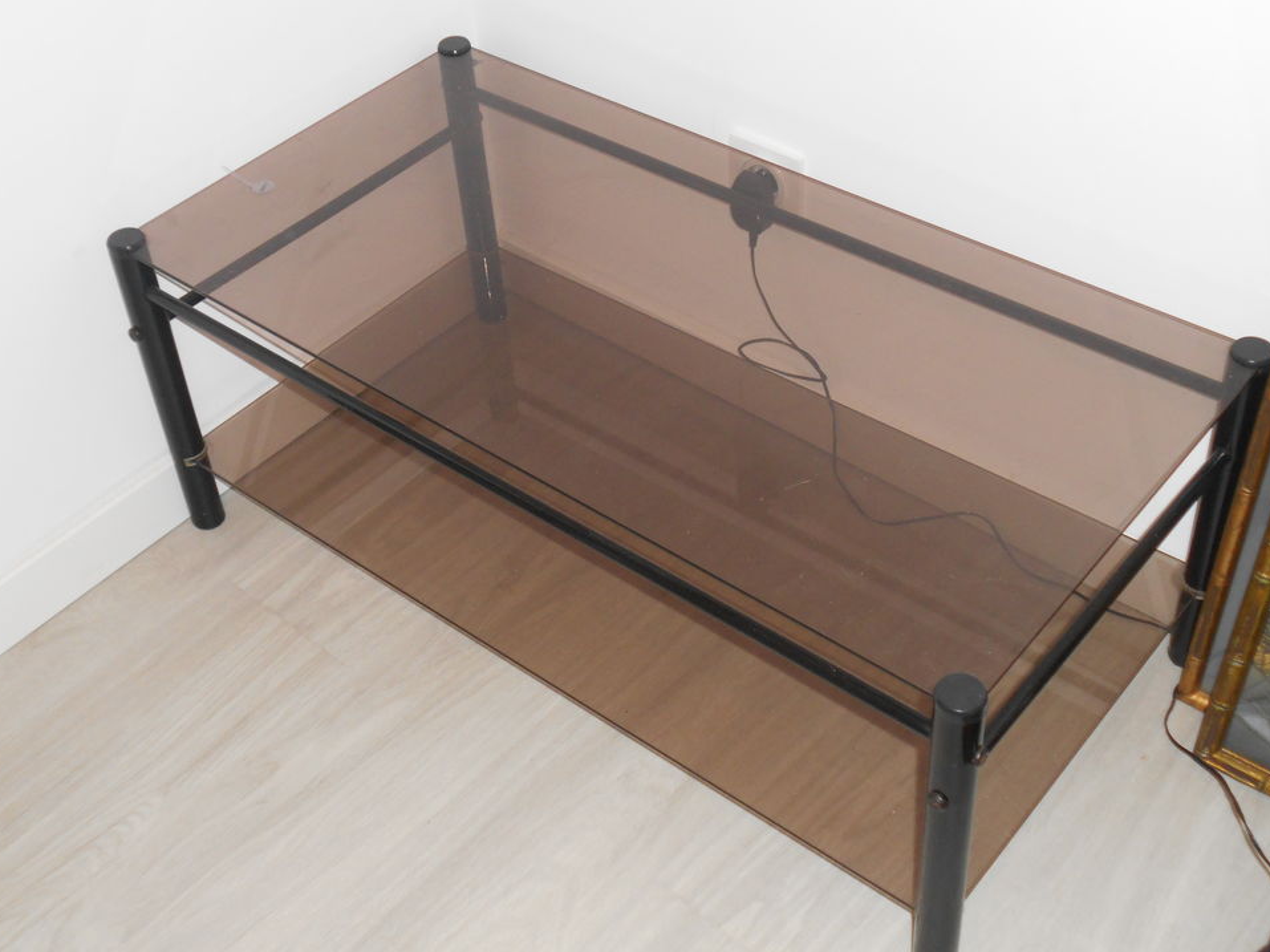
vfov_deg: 31.5
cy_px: 473
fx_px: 1687
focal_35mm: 46
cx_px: 622
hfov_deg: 41.3
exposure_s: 1/30
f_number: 4.2
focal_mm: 7.7
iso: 280
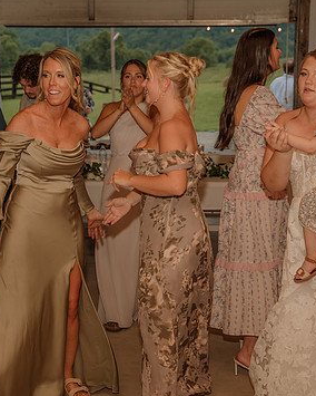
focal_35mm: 77
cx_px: 130
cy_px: 181
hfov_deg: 19.9
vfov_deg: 24.7
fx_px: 900
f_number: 4
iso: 320
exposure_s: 1/200
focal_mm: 47
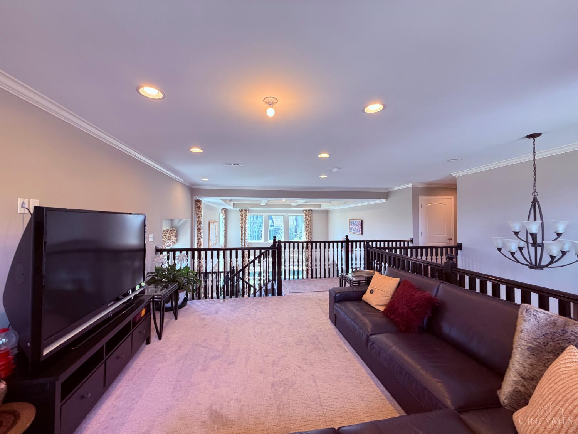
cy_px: 217
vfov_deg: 85.7
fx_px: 234
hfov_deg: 102.1
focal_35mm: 14
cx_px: 289
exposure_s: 1/120
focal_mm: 2.22
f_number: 2.2
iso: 250
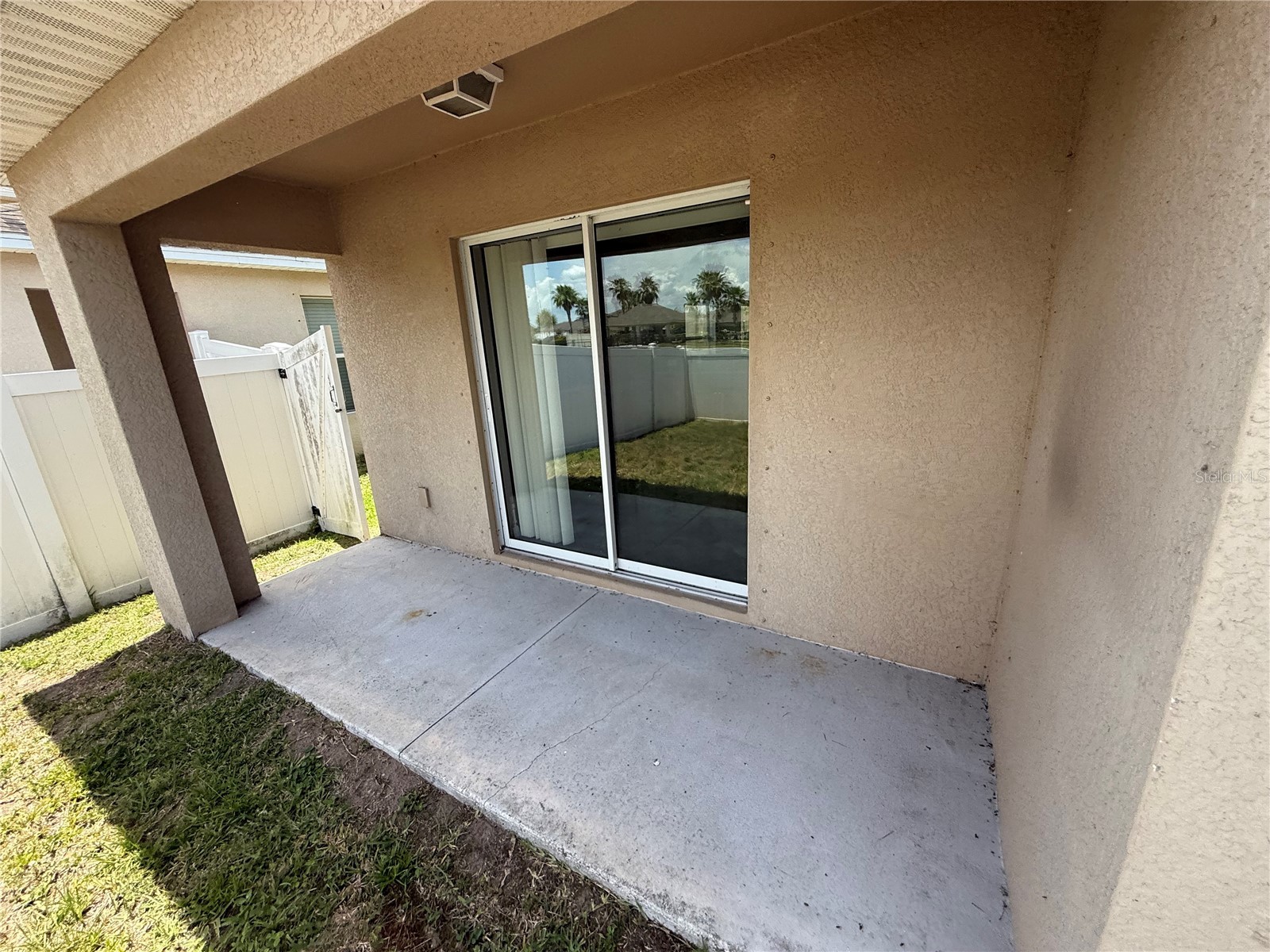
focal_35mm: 14
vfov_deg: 85.7
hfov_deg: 102.1
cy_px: 476
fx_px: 514
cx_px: 635
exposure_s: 1/853
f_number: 2.2
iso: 64
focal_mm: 2.22
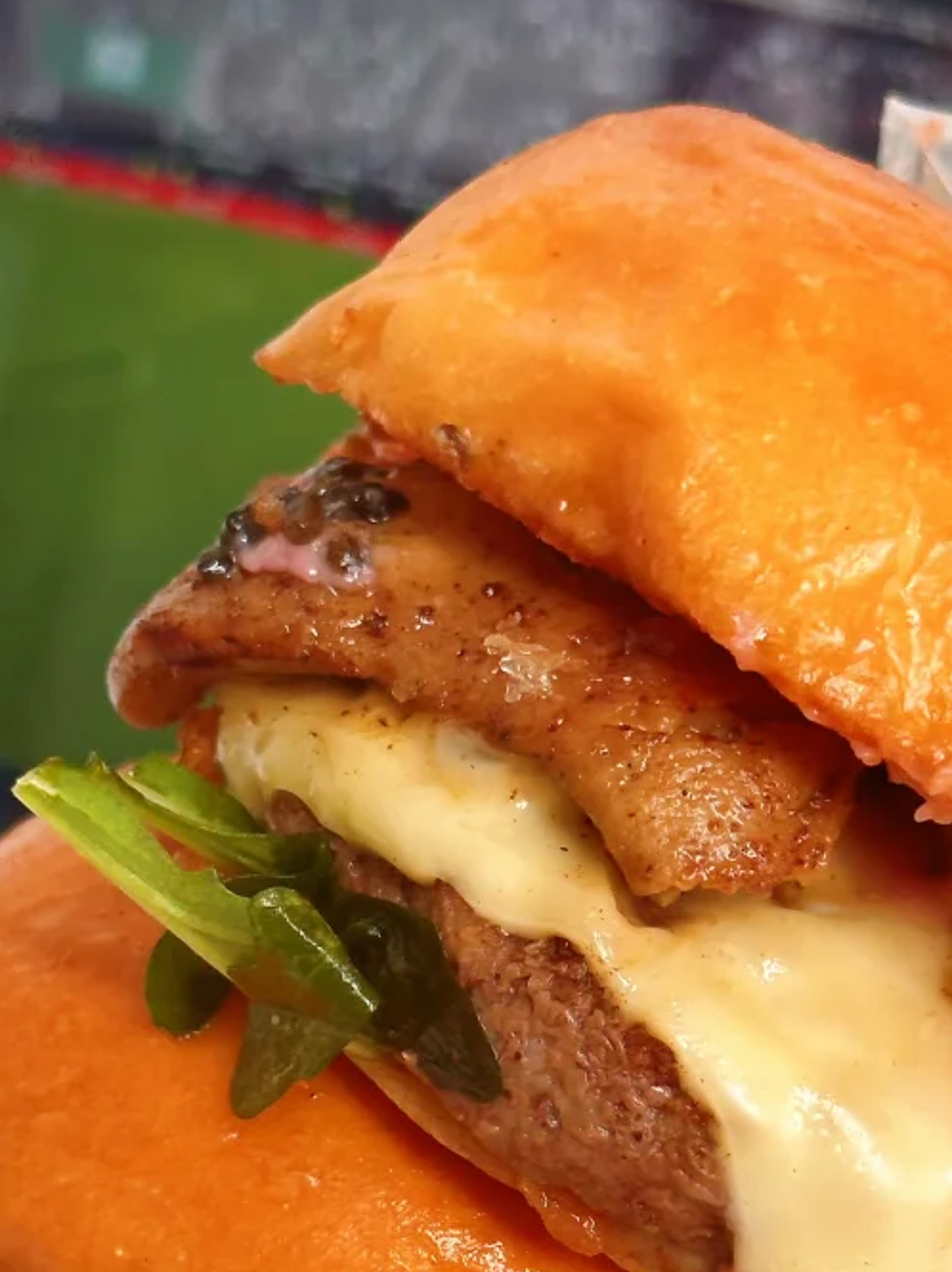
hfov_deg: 14.2
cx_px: 501
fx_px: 3817
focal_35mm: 104
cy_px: 1115
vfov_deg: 18.6
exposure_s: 1/90
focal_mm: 6.86
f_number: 1.78
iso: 80
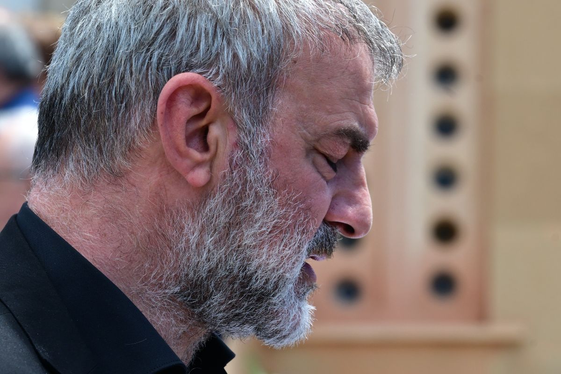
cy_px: 187
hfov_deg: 14.2
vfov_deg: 9.5
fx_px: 2259
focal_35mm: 145
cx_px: 280
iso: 800
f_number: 9
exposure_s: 1/640
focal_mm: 145
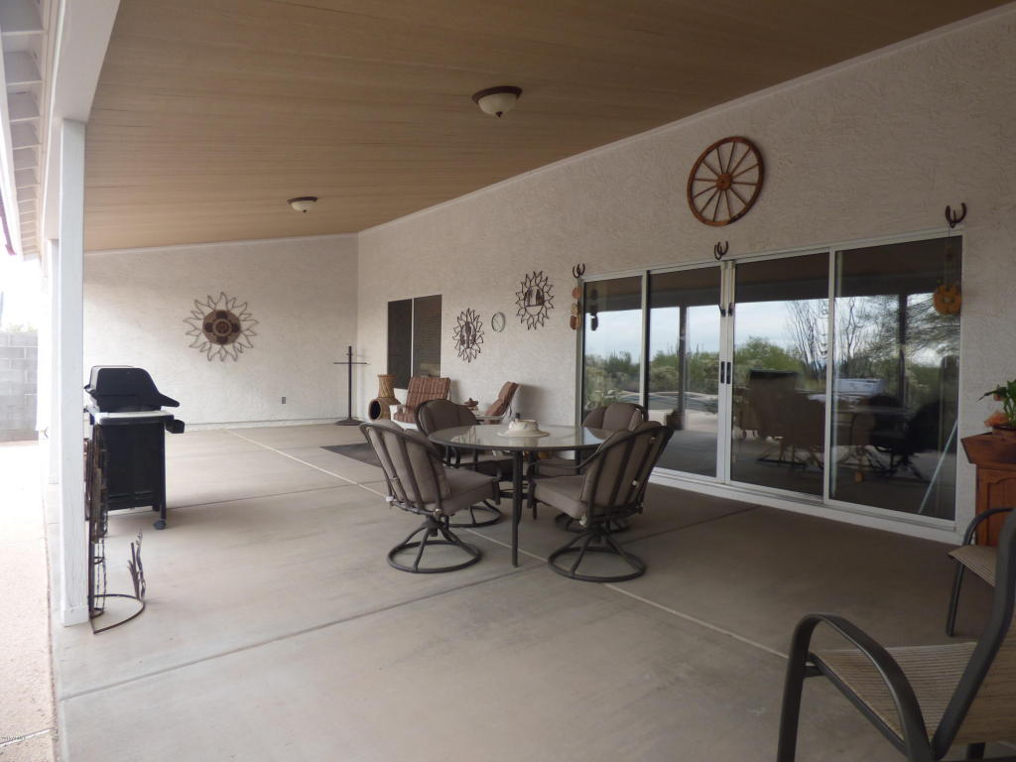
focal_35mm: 20
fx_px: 587
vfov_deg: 66.0
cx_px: 508
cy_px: 381
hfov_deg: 81.7
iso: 100
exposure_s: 1/160
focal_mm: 3.58
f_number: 2.8
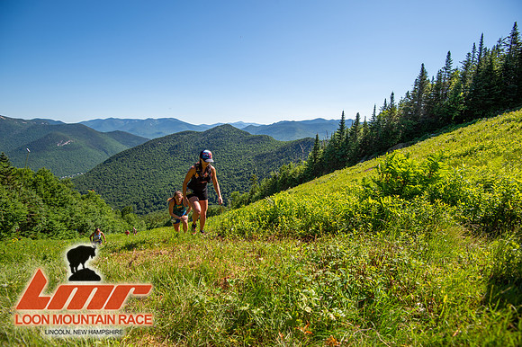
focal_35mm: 16
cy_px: 174
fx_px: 232
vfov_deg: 73.7
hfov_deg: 96.8
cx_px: 261
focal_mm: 16
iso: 100
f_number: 5
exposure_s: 1/500
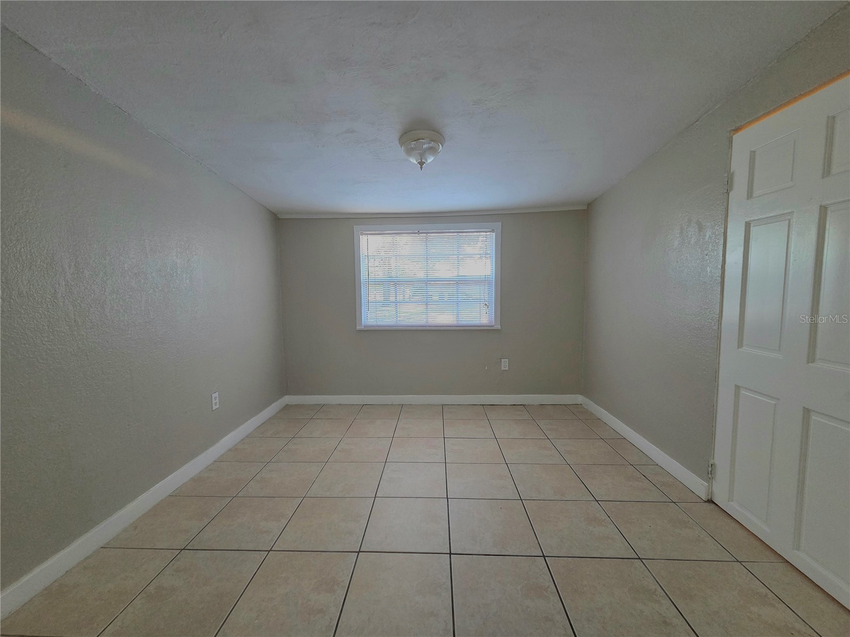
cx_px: 425
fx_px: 319
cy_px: 318
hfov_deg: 106.2
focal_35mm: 13
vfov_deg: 89.9
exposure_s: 1/60.2
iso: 500
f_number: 2.2
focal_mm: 2.2
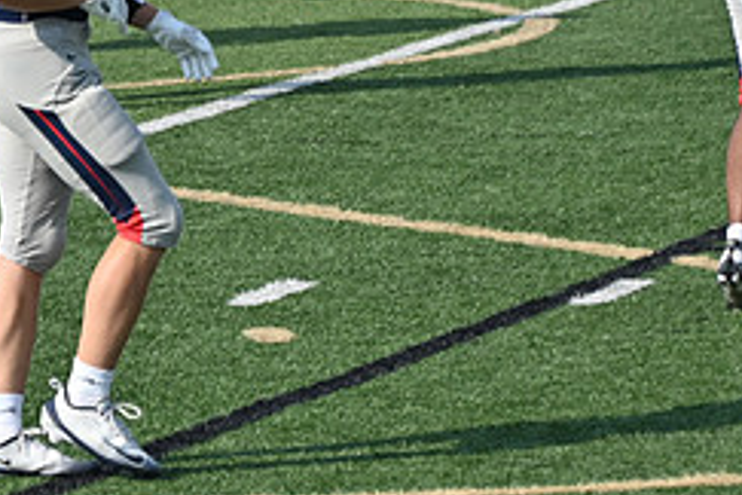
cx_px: 61
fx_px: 14756
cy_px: 20
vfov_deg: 1.9
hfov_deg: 2.9
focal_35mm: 716
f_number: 5.6
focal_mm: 200
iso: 125
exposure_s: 1/800
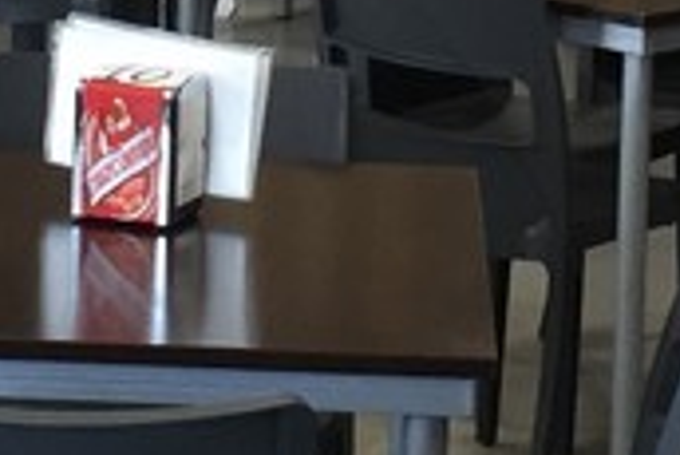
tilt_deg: -4.0
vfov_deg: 6.7
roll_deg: -3.1
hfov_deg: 10.3
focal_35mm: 200
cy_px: -332
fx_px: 3781
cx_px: 383
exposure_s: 1/30
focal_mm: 4.15
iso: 80
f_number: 2.2
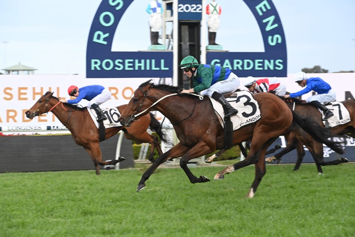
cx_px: 178
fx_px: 1282
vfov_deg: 10.6
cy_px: 118
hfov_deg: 15.8
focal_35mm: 130
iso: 1000
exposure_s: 1/800
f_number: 9
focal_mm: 130
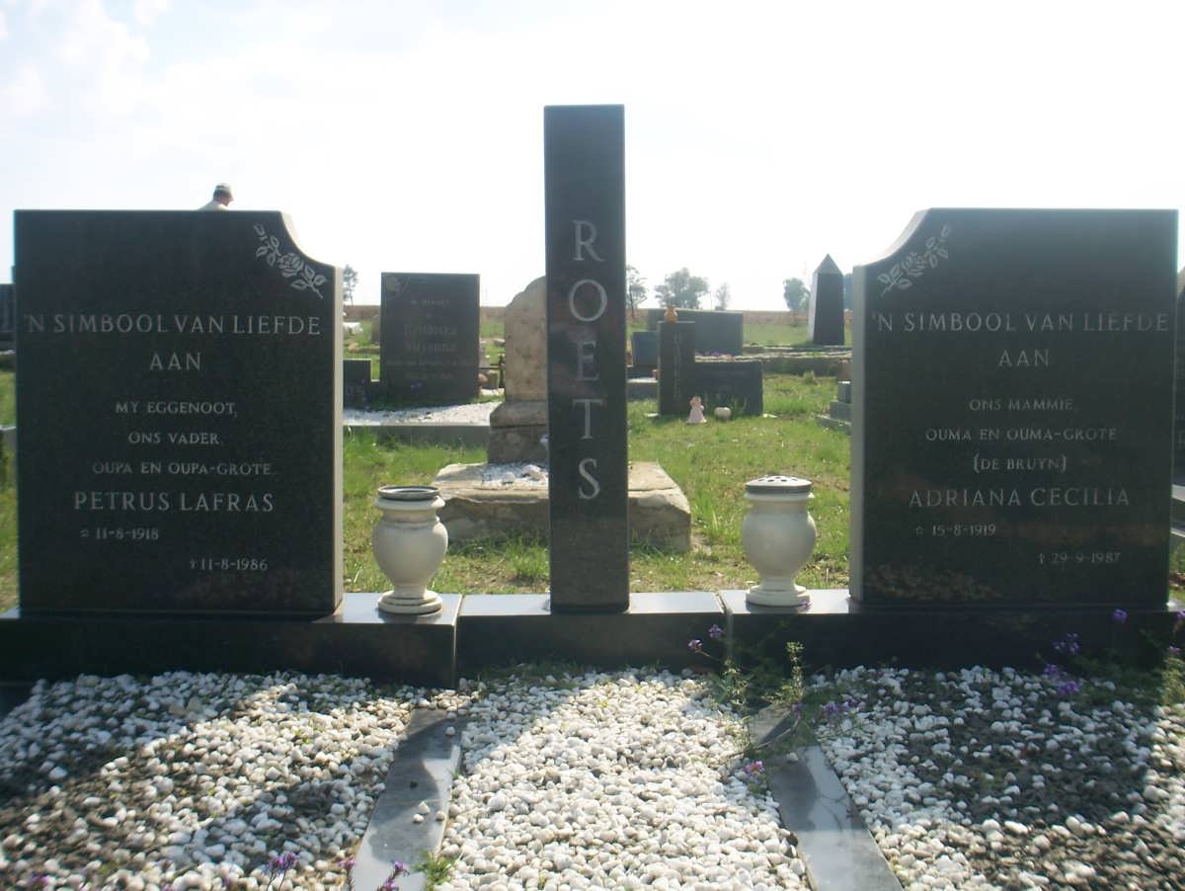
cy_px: 446
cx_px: 592
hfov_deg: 40.4
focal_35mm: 47
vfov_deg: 30.9
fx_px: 1610
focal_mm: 7.8
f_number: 3.9
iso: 64
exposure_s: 1/400
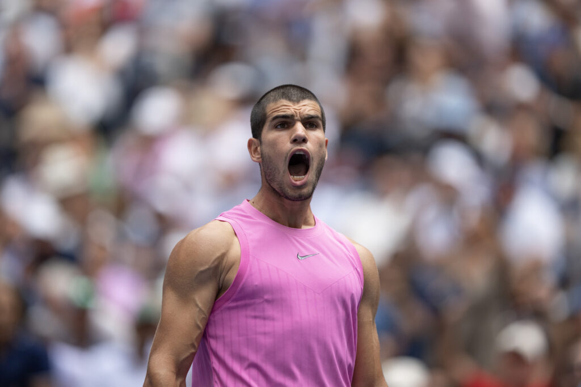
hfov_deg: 5.2
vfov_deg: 3.4
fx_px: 6456
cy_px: 194
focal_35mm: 400
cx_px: 290
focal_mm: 400
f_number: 2.8
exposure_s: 1/1600
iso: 640
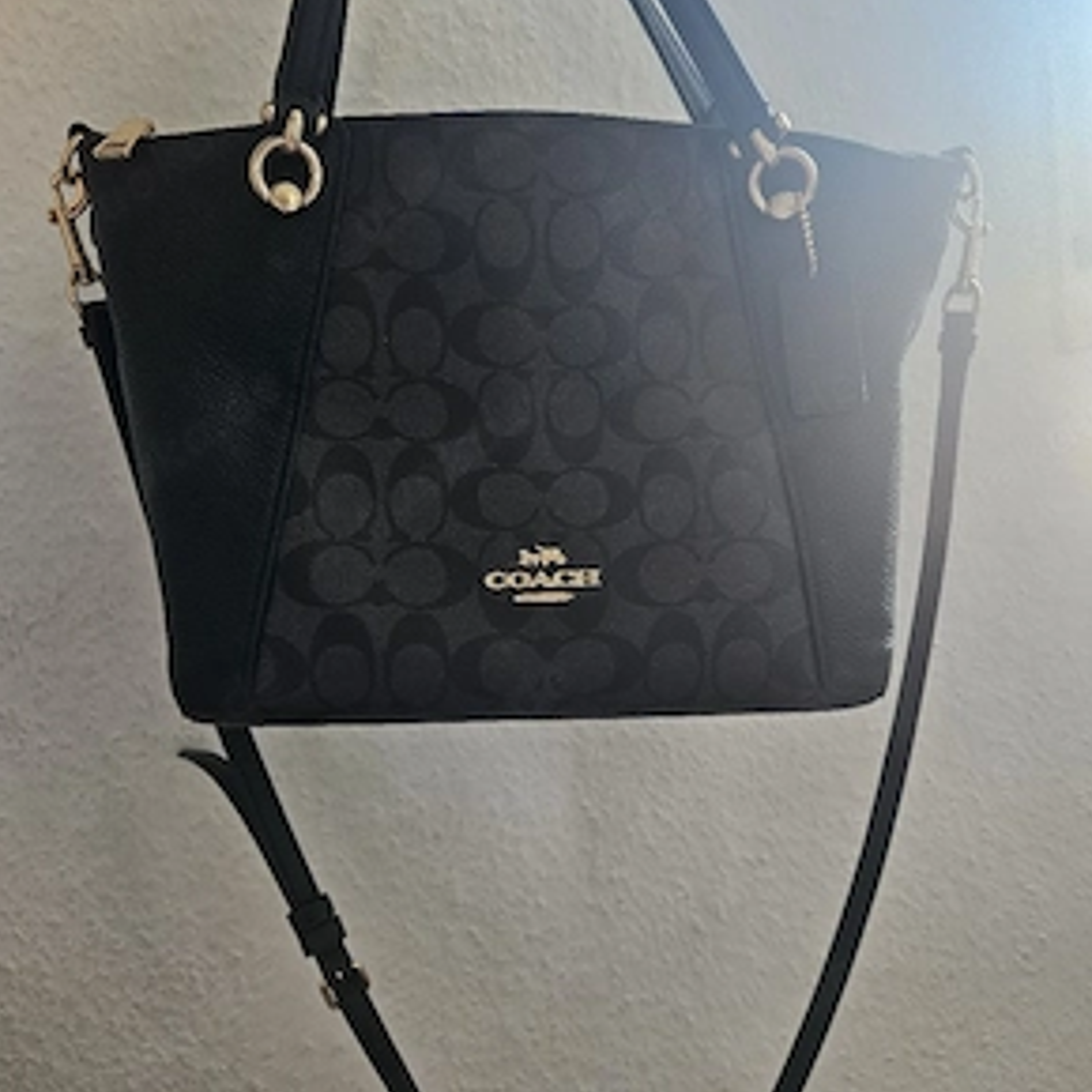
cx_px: 542
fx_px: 999
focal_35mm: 28
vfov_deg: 57.2
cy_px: 493
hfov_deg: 57.3
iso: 400
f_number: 1.8
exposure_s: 1/143
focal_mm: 5.4
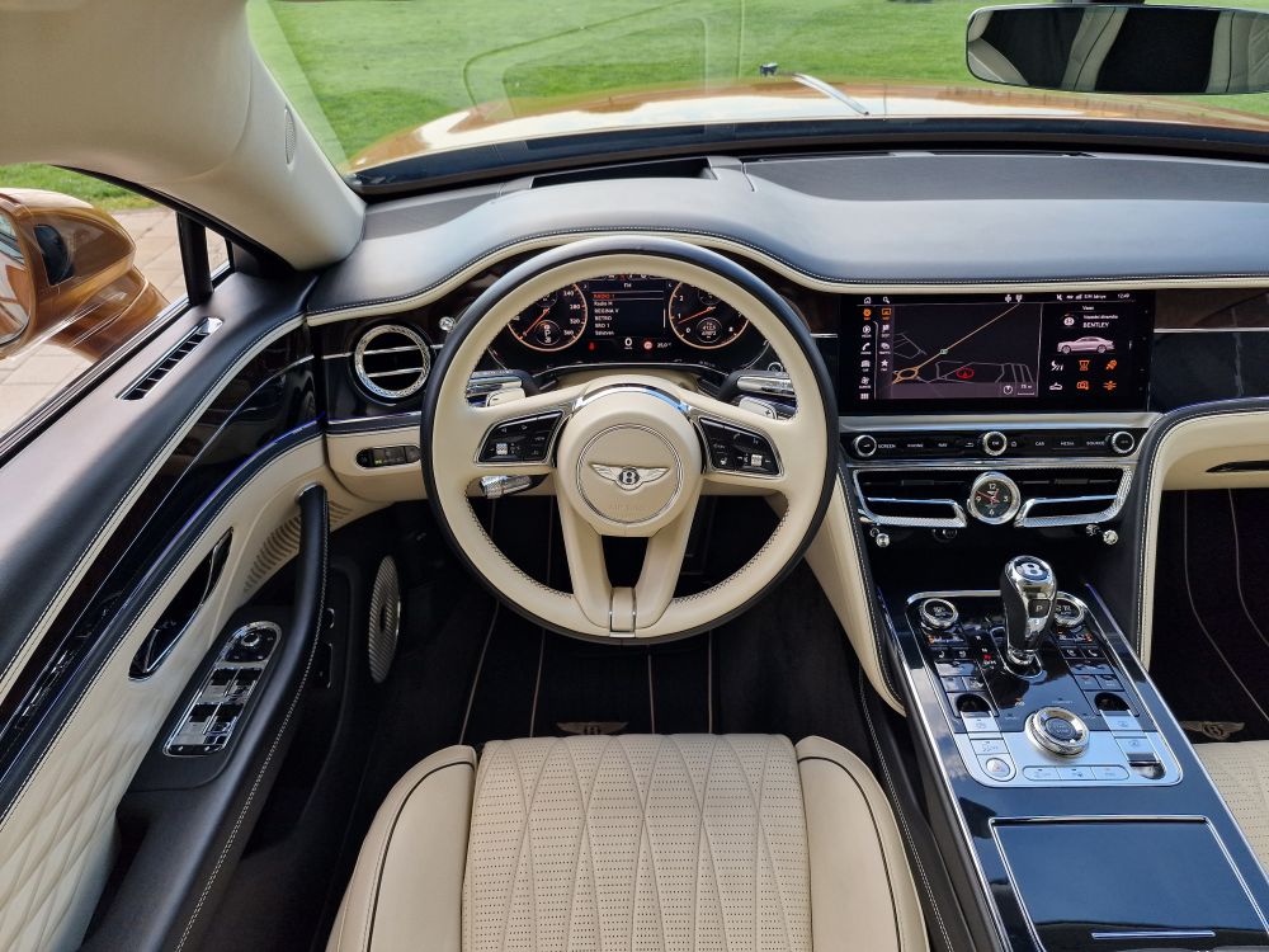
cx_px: 634
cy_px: 476
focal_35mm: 23
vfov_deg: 58.9
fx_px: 843
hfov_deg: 73.9
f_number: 1.8
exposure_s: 1/180
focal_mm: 6.4
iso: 50
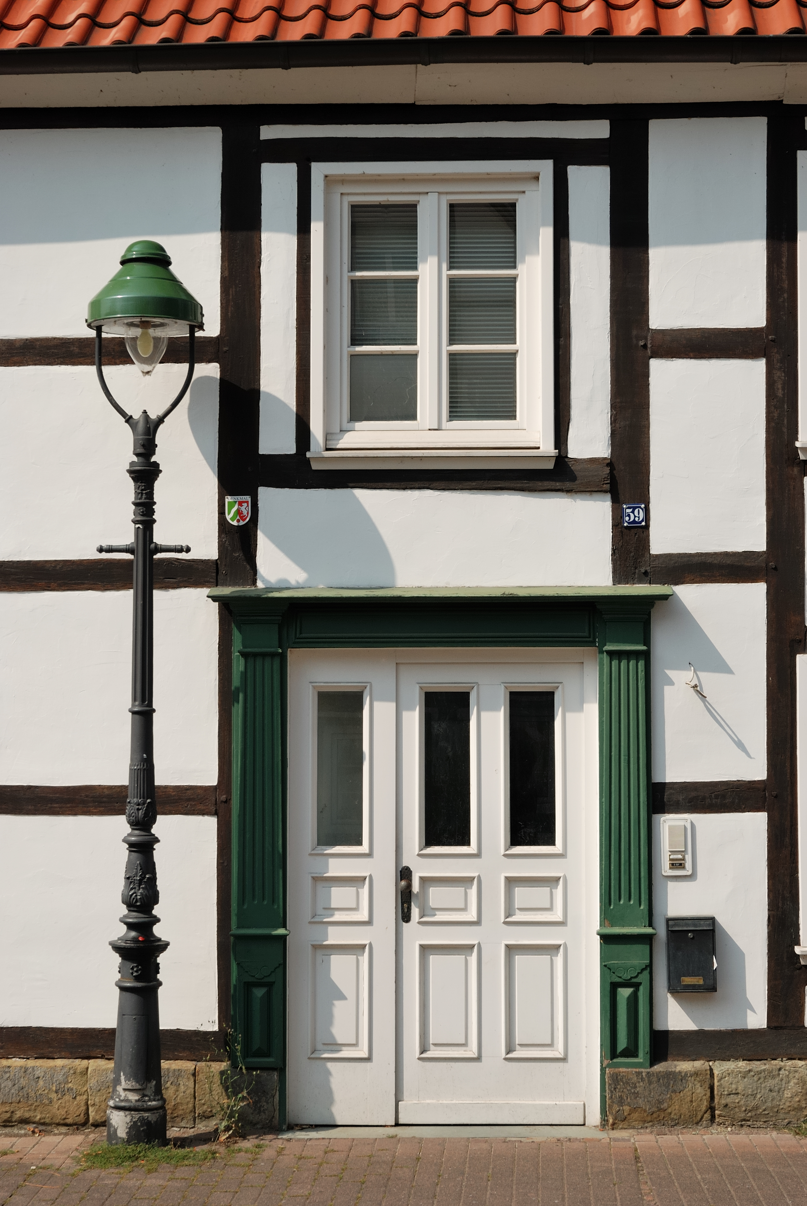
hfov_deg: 20.7
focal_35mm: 66
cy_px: 603
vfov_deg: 30.5
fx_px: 2213
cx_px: 404
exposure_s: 1/400
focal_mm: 44
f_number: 10
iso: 250
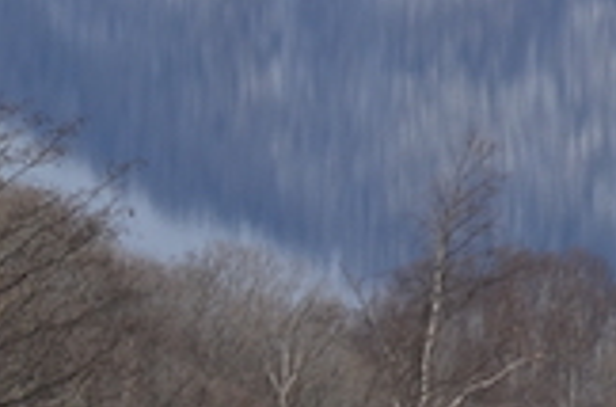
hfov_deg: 3.8
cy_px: -601
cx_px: 1928
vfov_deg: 2.6
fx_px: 8909
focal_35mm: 522
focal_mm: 55
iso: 100
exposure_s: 1/320
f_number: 9
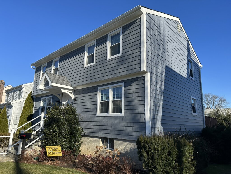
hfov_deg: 71.6
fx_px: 160
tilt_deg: +13.5
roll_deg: -1.9
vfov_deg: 56.8
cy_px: 87
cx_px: 116
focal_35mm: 24
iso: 80
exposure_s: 1/2732
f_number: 1.78
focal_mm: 6.86
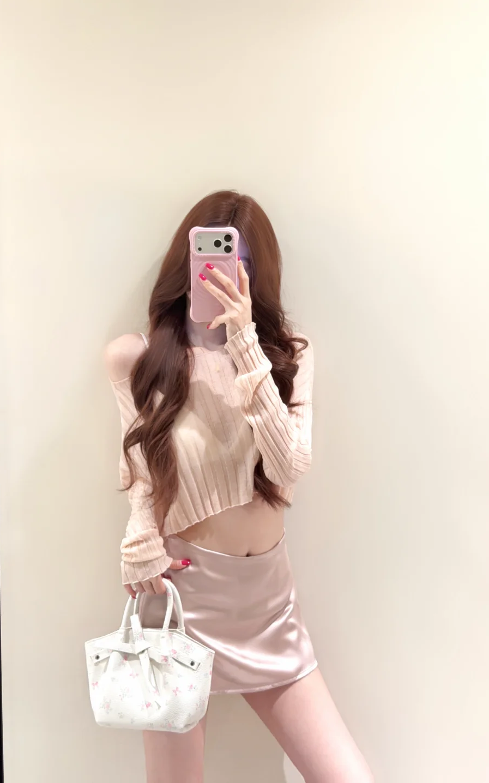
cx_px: 240
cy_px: 391
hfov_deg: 25.3
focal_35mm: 51
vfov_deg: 39.6
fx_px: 1088
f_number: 1.78
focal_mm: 6.76
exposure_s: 1/40
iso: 320
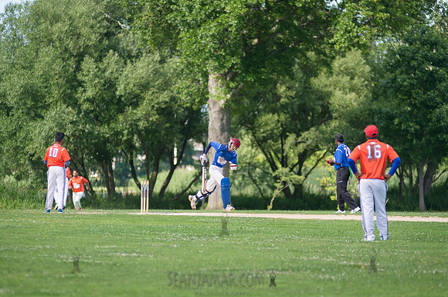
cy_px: 176
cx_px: 217
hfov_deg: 9.5
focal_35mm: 218
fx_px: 2702
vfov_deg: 6.3
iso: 200
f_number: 2.8
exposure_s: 1/2000
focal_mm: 185
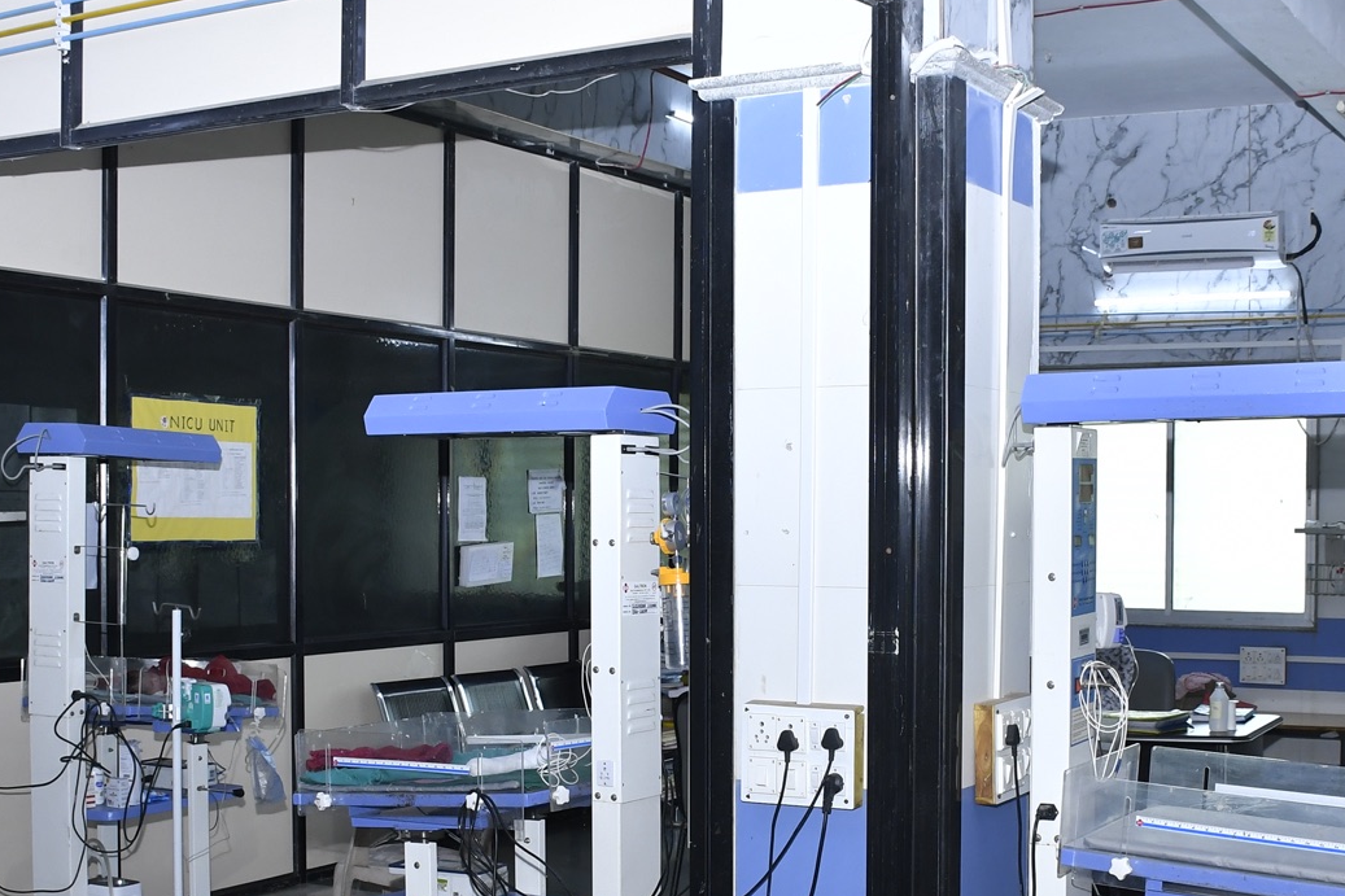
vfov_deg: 26.9
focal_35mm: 50
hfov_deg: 39.5
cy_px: 582
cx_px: 754
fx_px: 1868
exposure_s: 1/100
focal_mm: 18
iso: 800
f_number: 5
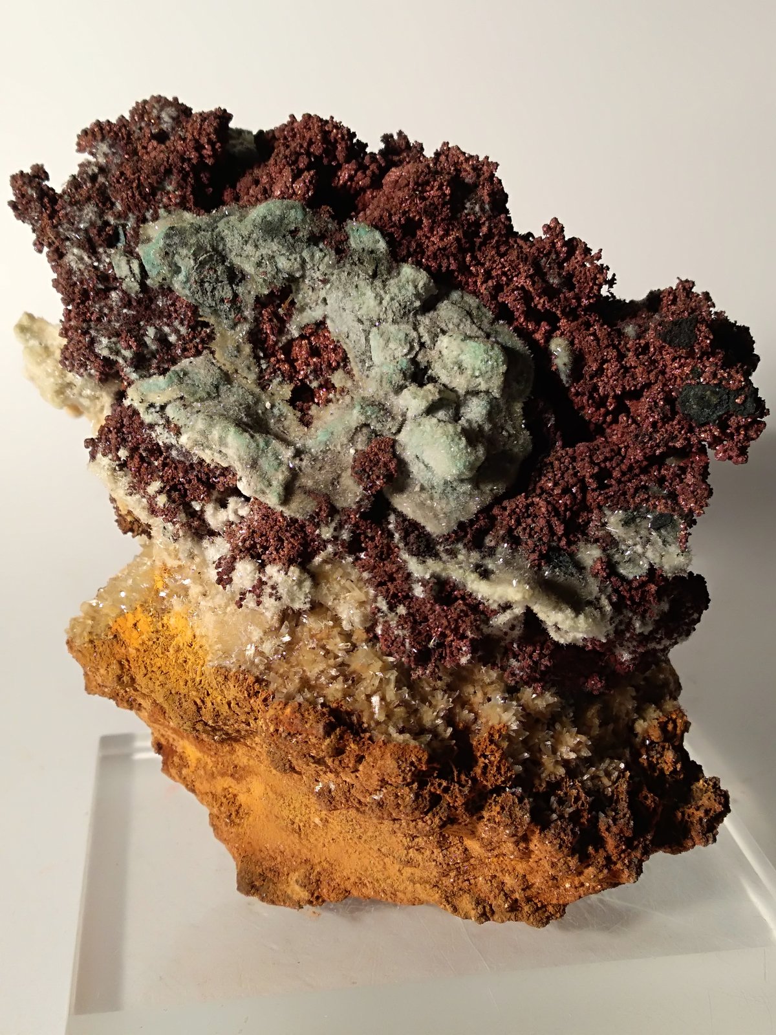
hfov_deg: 53.1
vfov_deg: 67.3
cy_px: 518
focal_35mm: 26
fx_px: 777
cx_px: 388
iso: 100
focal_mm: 3.54
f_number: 2
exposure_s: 1/102
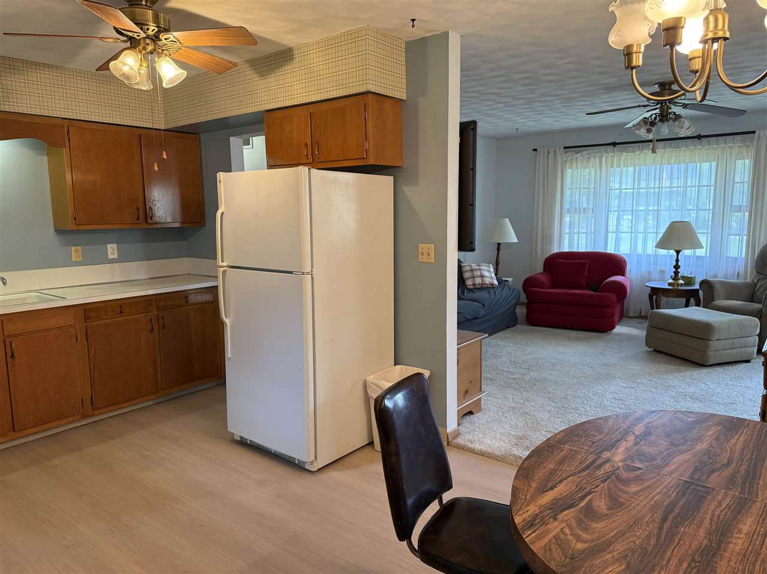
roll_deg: +1.3
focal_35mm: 24
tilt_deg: -8.1
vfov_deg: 56.8
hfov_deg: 71.6
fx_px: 532
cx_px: 384
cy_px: 287
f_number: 1.78
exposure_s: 1/60
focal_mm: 6.76
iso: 200
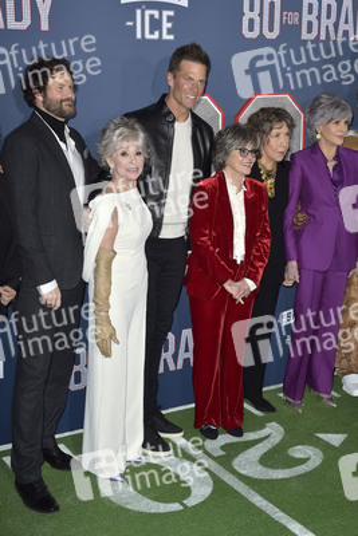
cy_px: 268
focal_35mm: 55
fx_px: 820
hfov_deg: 24.6
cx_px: 179
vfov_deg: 36.2
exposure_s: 1/250
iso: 500
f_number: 6.3
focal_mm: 55
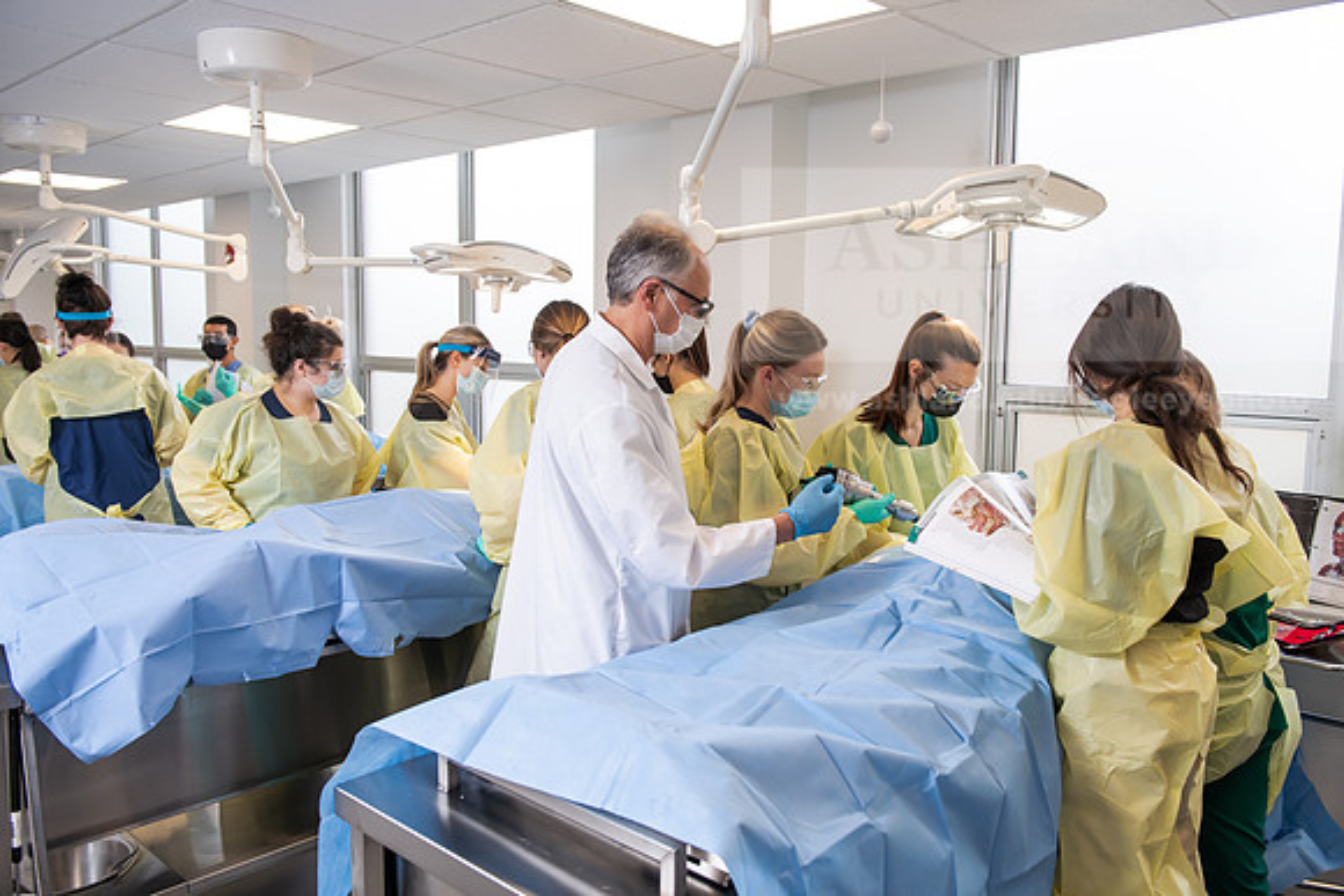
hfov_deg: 63.6
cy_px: 448
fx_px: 1083
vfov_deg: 45.0
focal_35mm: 29
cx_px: 672
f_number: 4
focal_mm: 29
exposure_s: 1/200
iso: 400
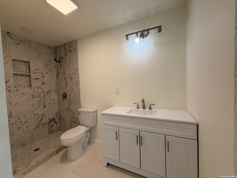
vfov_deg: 85.7
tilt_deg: -2.1
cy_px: 89
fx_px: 96
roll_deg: +2.1
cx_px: 118
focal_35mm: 14
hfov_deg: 102.1
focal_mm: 2.22
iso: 160
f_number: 2.2
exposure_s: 1/120
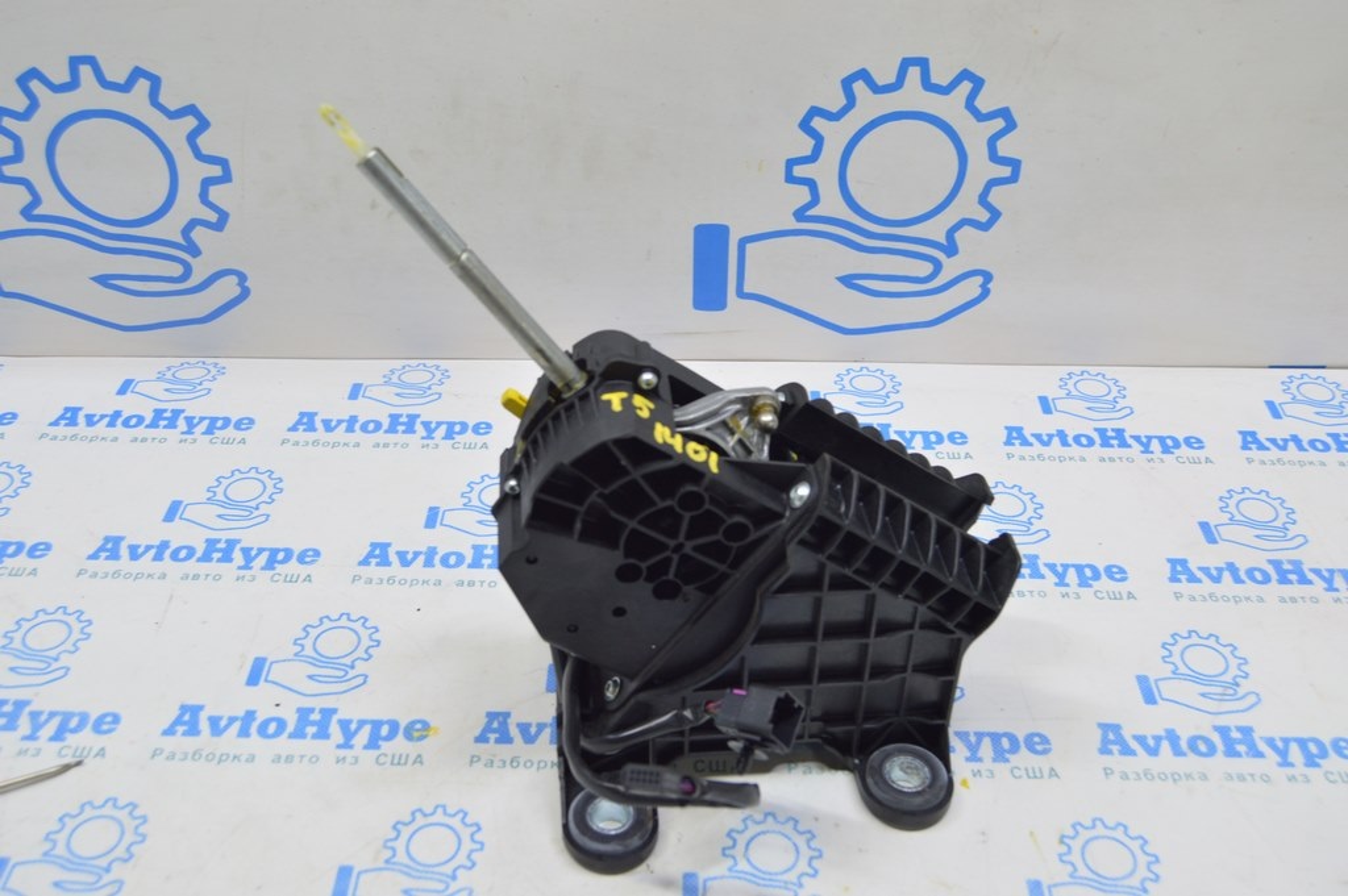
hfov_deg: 55.1
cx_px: 674
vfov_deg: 38.3
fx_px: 1291
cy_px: 448
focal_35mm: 34
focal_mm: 23
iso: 400
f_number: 5.6
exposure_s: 1/20
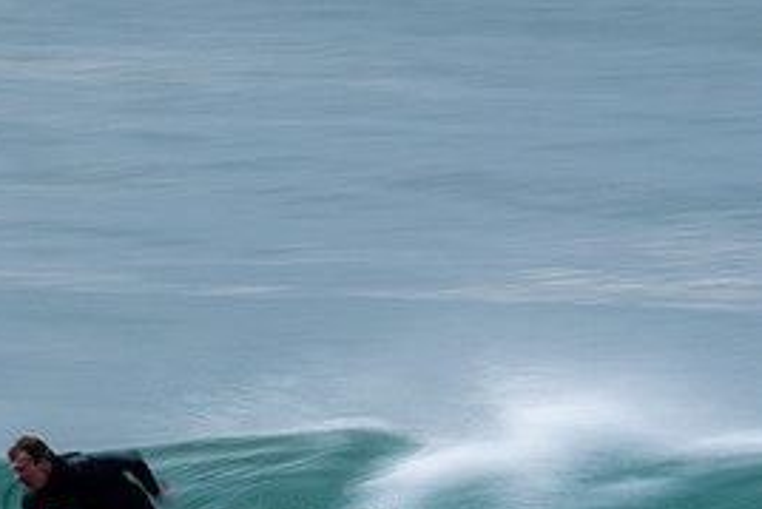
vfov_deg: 0.8
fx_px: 34392
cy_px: 499
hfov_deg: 1.3
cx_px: 125
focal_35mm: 1624
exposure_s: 1/20
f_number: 25
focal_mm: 500
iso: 100
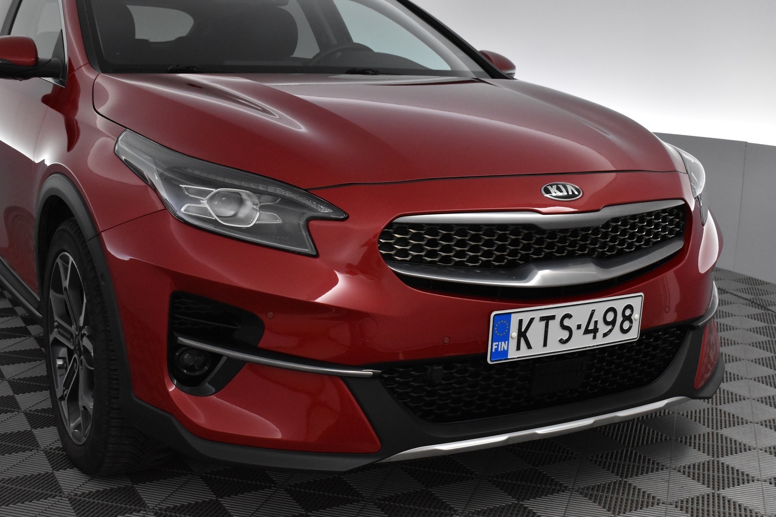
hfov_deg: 42.3
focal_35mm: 46
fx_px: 1002
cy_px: 258
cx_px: 388
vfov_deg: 29.0
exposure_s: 1/160
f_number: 6.3
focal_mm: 31
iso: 3200
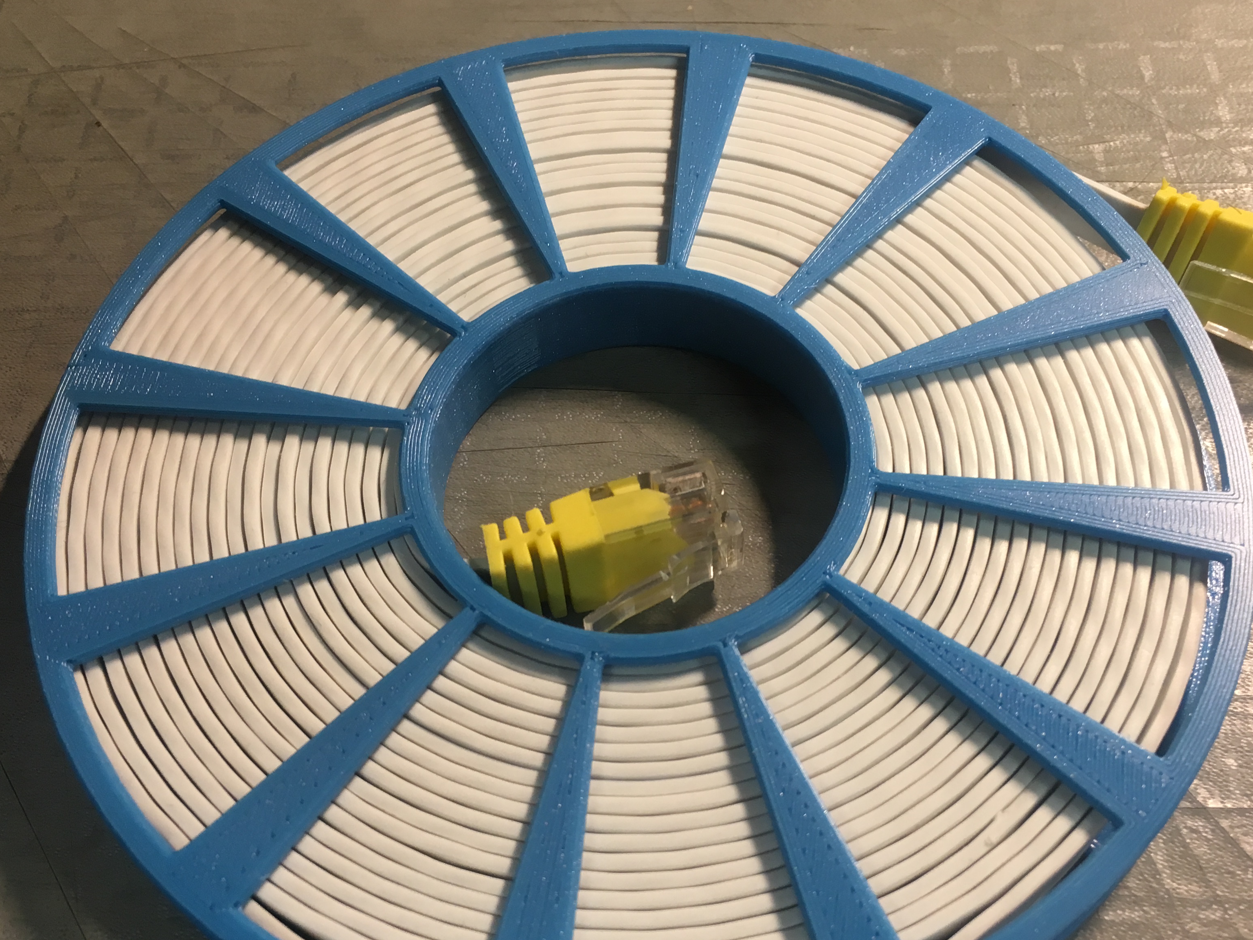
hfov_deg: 49.0
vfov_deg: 37.5
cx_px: 650
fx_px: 1376
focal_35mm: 38
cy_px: 579
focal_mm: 4.15
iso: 64
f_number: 2.2
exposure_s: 1/33
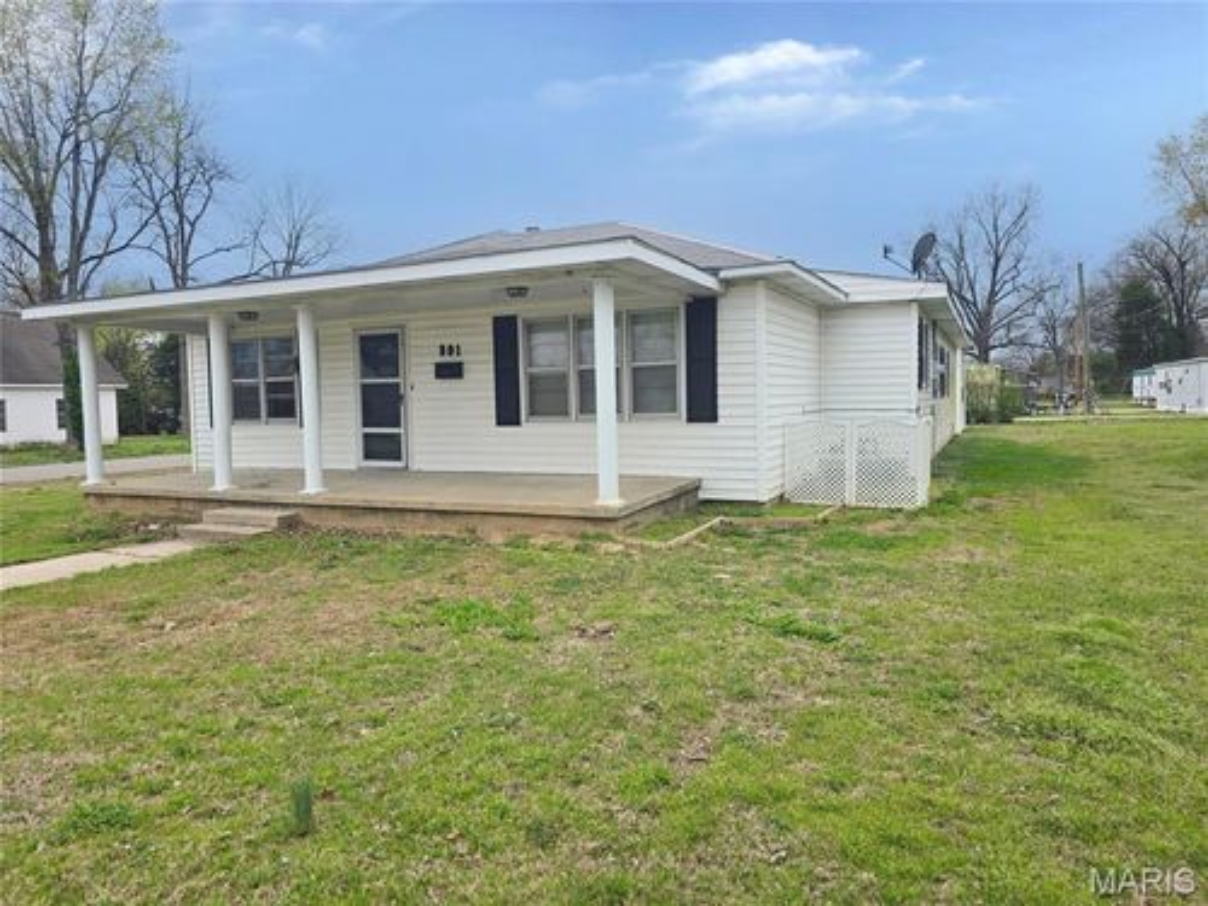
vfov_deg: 58.9
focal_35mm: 23
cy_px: 453
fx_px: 803
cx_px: 604
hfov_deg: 73.9
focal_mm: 6.3
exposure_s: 1/196
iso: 12
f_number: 1.7
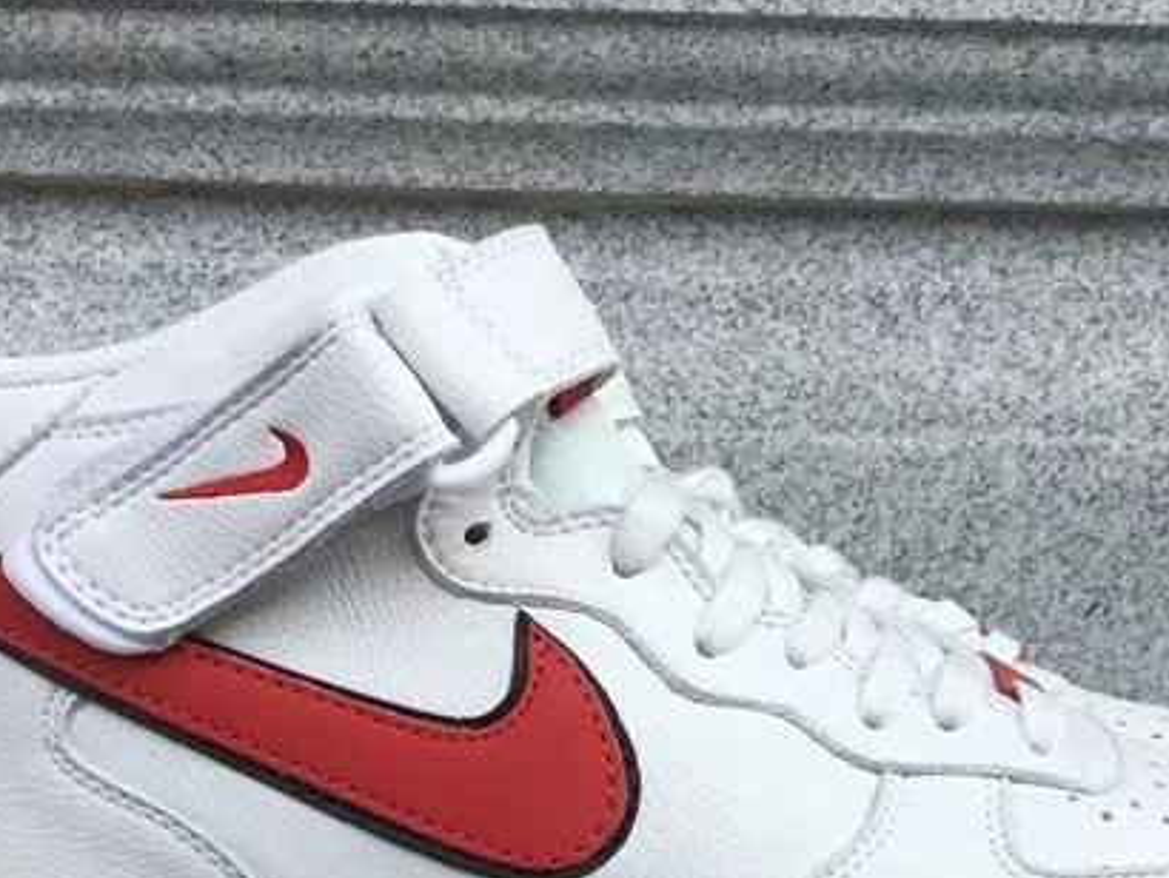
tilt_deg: -11.3
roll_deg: -1.0
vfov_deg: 20.8
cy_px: 902
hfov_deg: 28.5
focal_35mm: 68
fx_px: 2298
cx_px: 676
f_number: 2.4
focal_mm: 3.3
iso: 25
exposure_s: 1/637
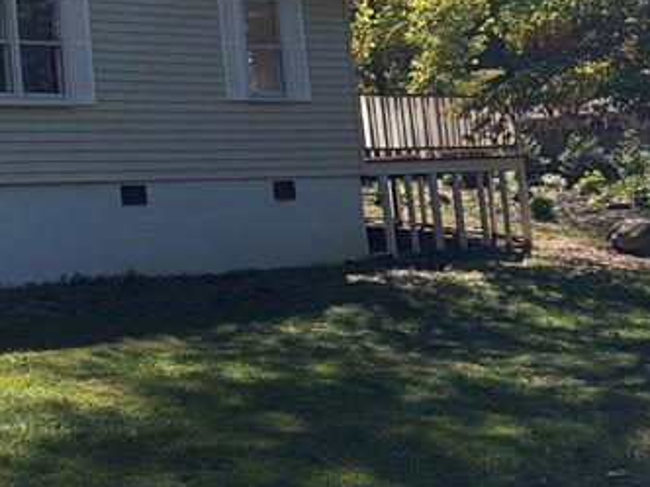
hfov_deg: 23.0
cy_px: -12
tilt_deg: +10.3
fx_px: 1390
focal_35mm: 74
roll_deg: +0.6
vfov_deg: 19.3
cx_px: -221
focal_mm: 6.76
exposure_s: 1/6173
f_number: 1.78
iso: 80
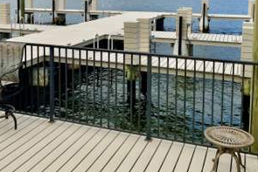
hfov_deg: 40.0
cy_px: 21
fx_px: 351
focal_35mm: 49
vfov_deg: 26.7
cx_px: 94
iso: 16
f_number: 1.8
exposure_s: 1/2427
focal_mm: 3
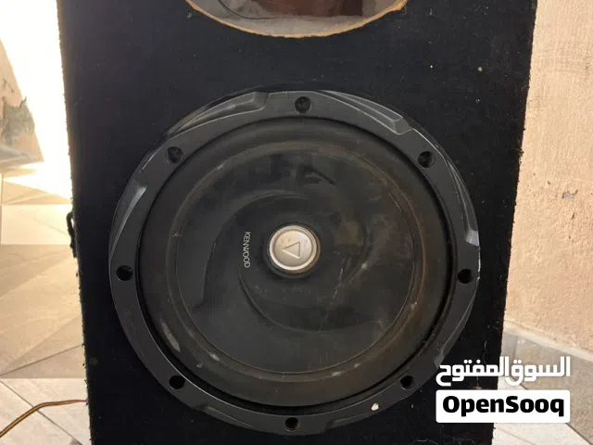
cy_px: 222
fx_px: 445
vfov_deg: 53.1
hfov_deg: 67.3
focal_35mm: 26
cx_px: 296
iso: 100
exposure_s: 1/121
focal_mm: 5.7
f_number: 1.5
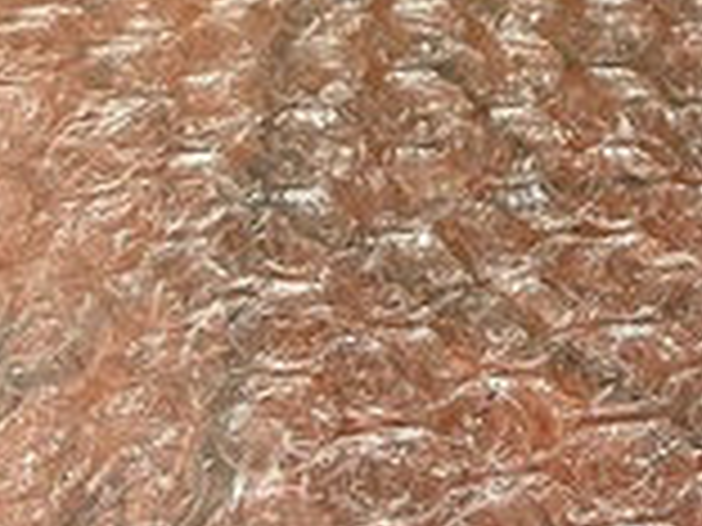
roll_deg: -1.7
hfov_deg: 17.4
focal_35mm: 107
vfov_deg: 12.3
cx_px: 886
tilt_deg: -28.2
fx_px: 2170
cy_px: -499
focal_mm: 5.1
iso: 160
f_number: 1.6
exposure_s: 1/60
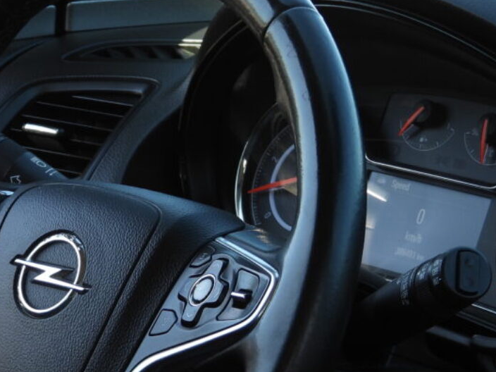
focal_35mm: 207
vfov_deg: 7.2
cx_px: 105
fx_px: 2966
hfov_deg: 9.5
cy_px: 308
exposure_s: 1/125
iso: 100
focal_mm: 16.3
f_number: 3.5
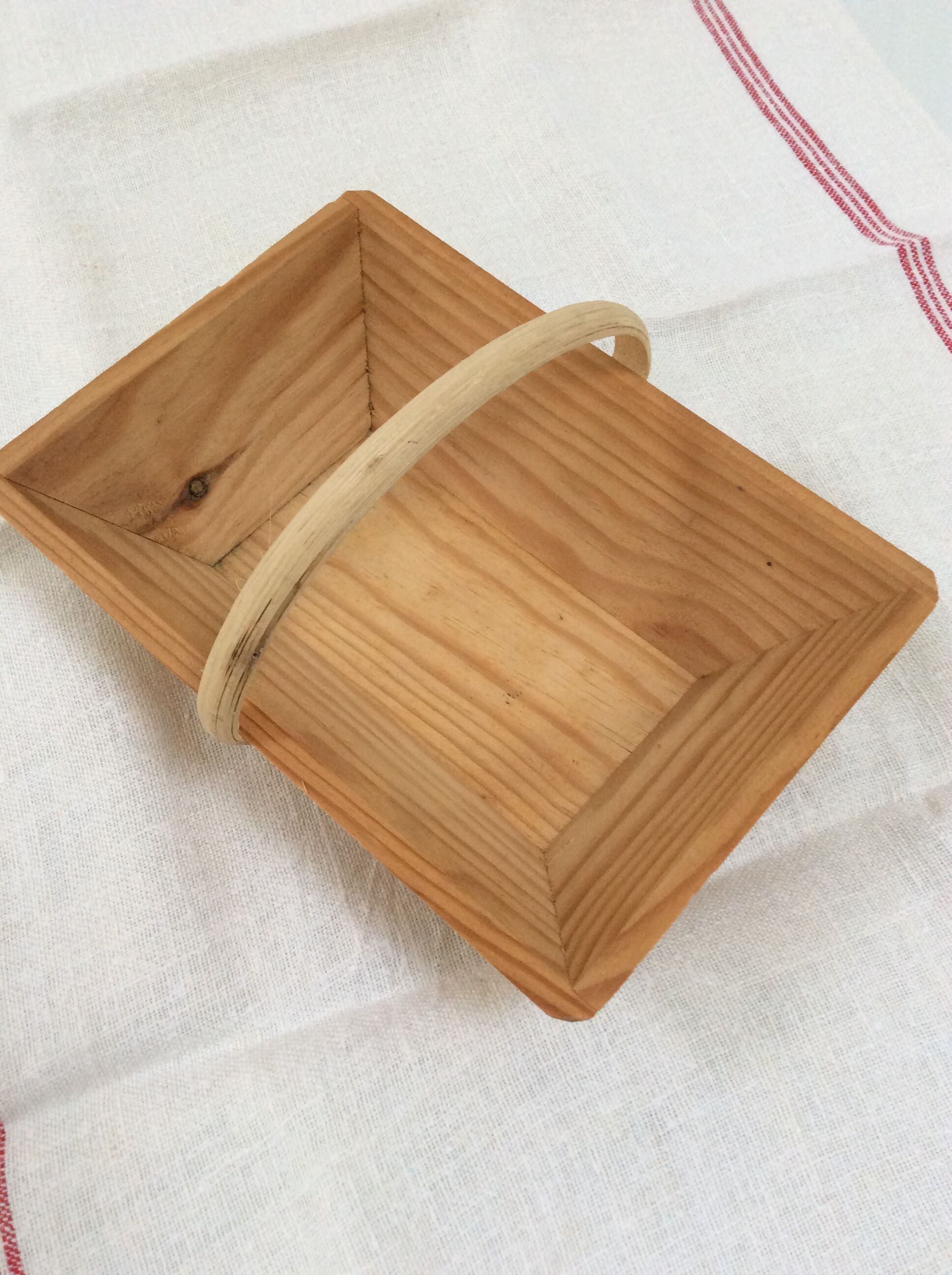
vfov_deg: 56.9
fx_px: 1177
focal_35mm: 32
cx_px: 476
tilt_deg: -63.0
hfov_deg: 44.1
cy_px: 638
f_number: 2.4
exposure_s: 1/25
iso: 100
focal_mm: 3.3
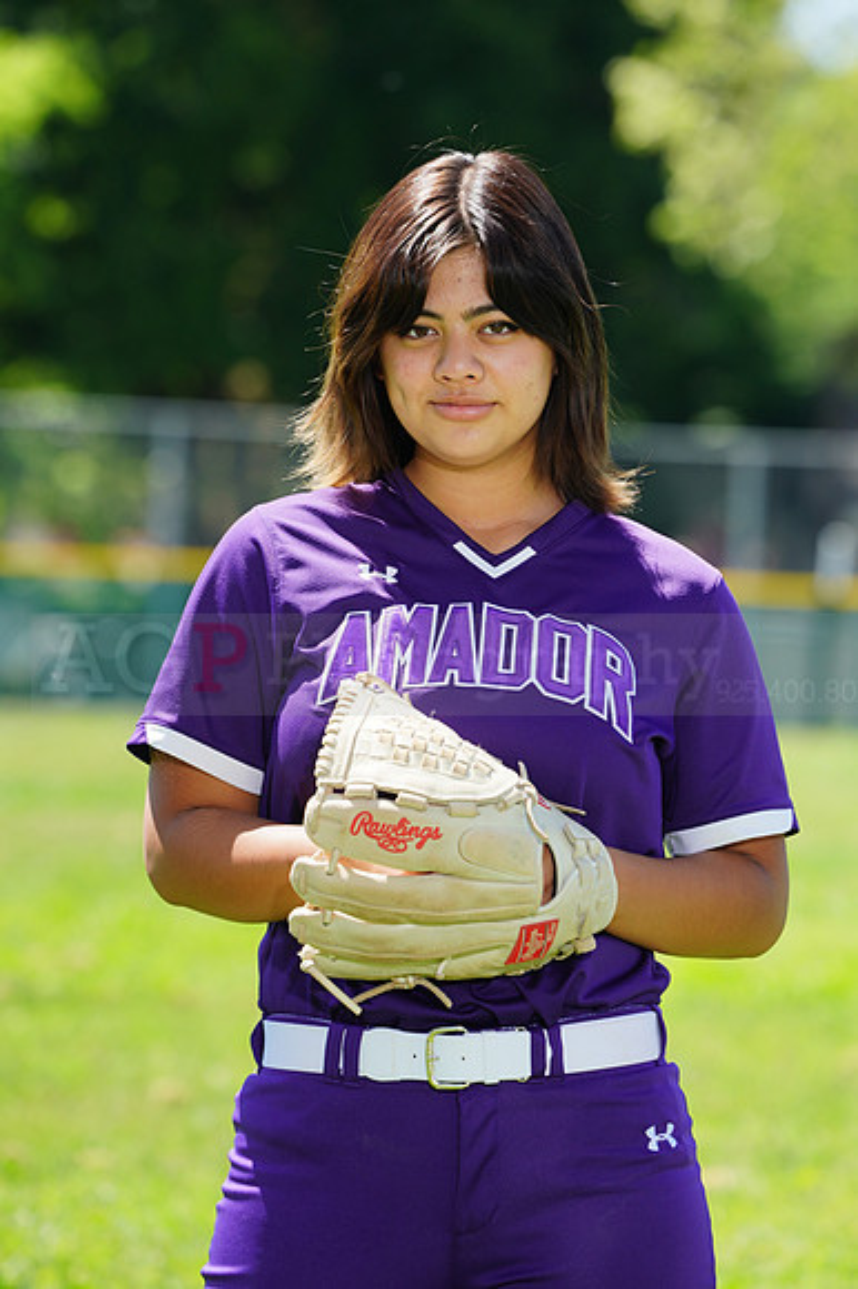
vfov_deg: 6.8
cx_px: 429
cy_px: 644
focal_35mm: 303
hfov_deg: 4.5
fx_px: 10844
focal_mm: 303
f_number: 9
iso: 200
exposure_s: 1/200
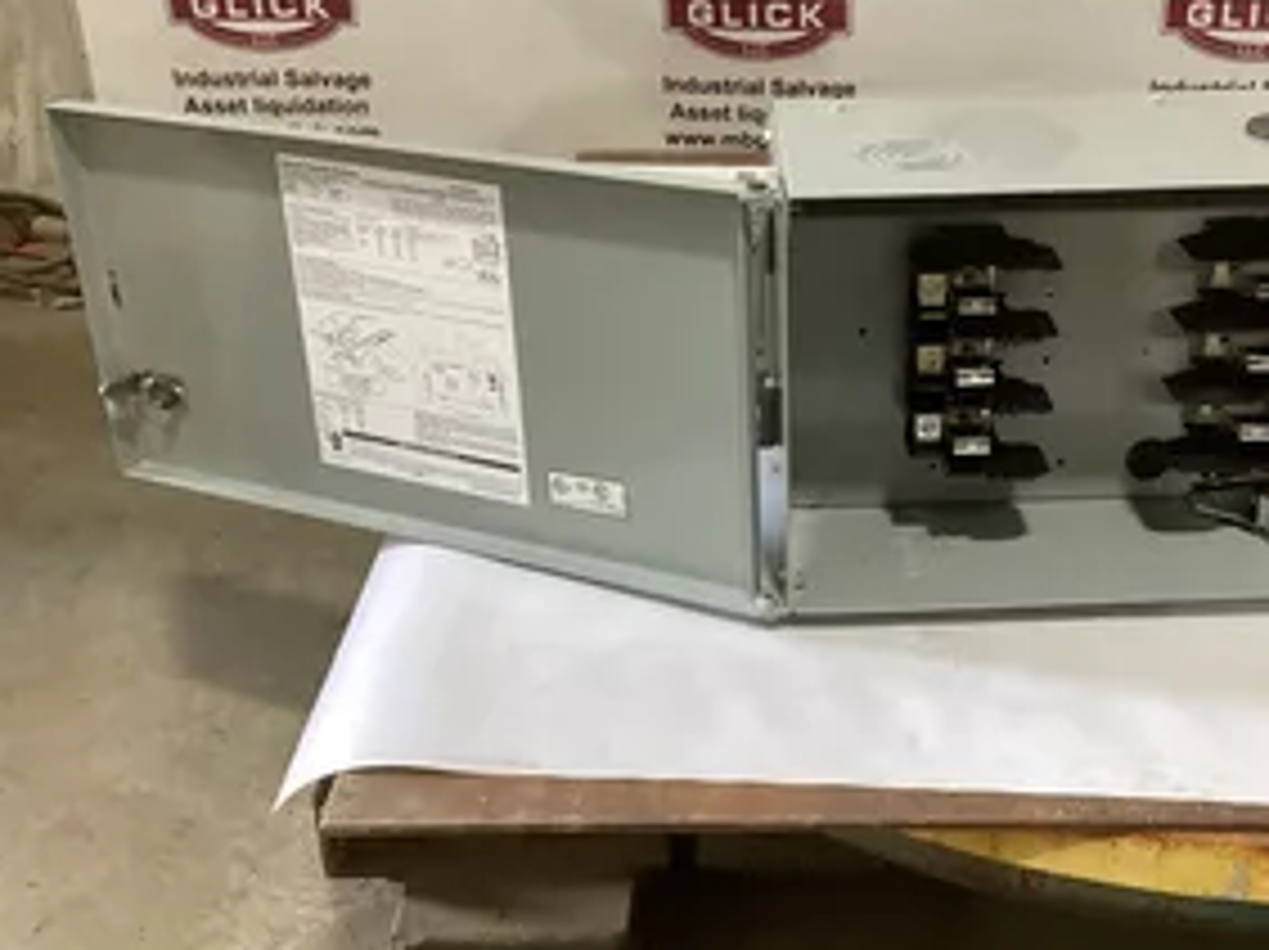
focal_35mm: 44
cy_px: 464
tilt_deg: -31.1
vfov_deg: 32.8
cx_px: 837
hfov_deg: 42.5
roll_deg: +1.1
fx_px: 1612
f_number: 2.4
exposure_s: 1/50
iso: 200
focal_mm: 3.3
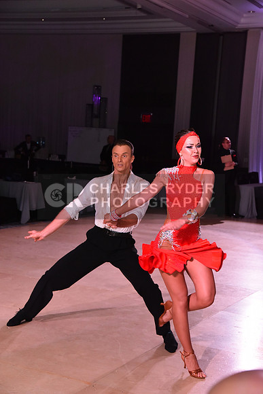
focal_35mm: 62
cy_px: 197
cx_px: 132
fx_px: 679
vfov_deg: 32.4
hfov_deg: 21.9
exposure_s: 1/320
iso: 2500
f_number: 6.3
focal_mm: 62
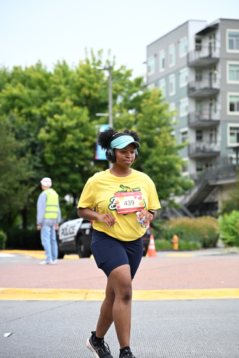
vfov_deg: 22.1
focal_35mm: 92
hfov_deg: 14.9
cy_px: 179
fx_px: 916
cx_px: 120
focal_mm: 92
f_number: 4
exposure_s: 1/640
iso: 1600
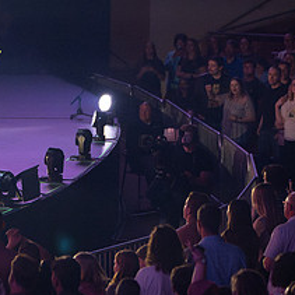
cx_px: 106
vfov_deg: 5.5
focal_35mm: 316
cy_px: 192
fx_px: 3047
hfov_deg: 5.5
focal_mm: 135
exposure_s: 1/250
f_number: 2.8
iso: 4000
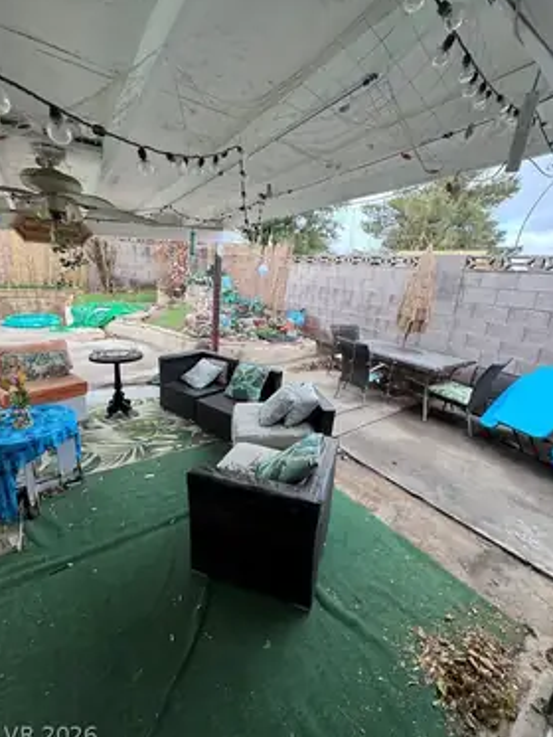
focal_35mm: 15
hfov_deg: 81.8
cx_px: 282
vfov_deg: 98.1
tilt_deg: -14.5
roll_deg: -5.1
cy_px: 358
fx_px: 319
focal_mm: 2.22
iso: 64
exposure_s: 1/99
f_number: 2.2
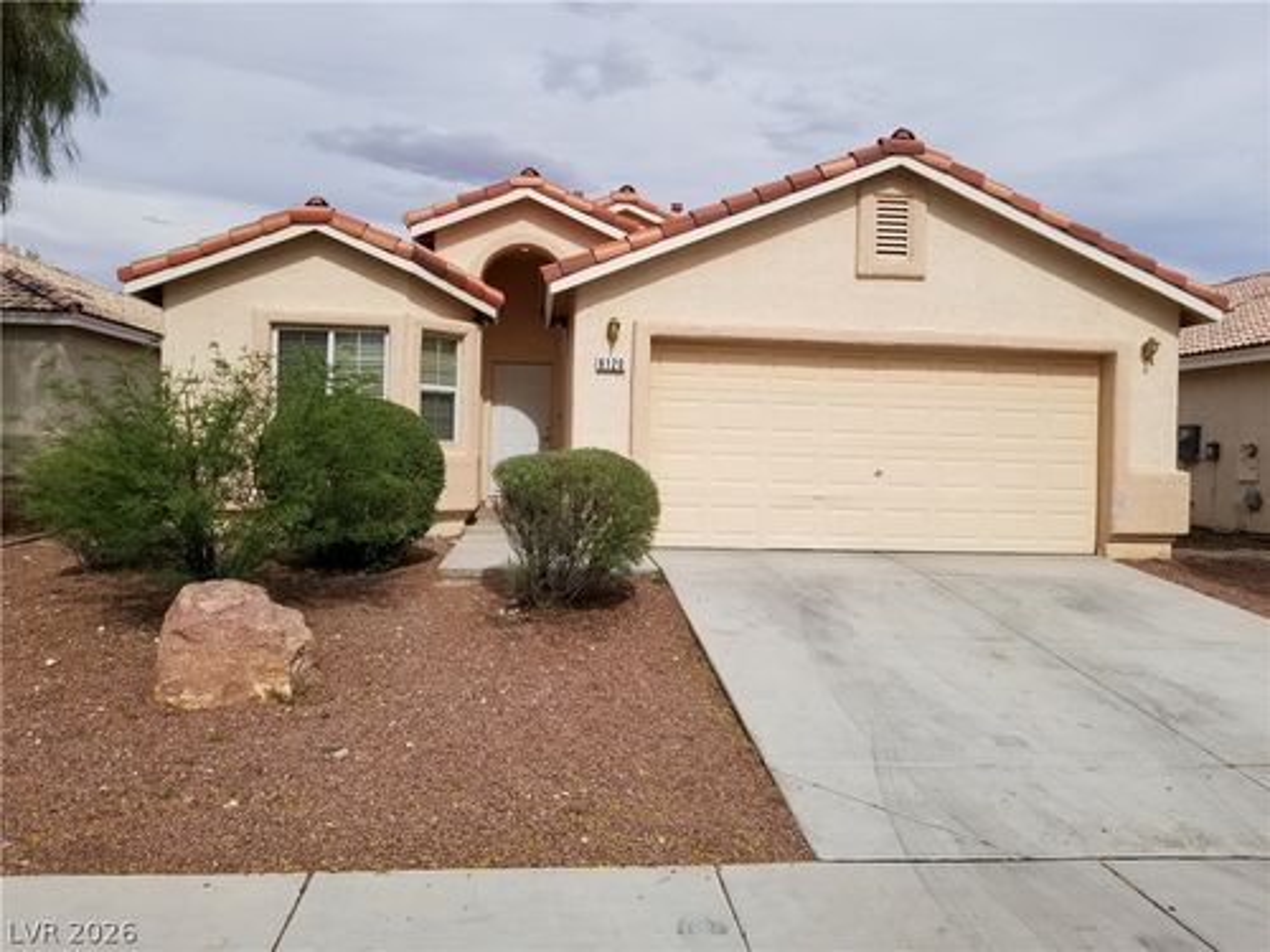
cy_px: 476
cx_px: 635
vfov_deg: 53.1
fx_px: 954
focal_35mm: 26
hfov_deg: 67.3
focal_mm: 4.25
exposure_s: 1/4368
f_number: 1.7
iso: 50
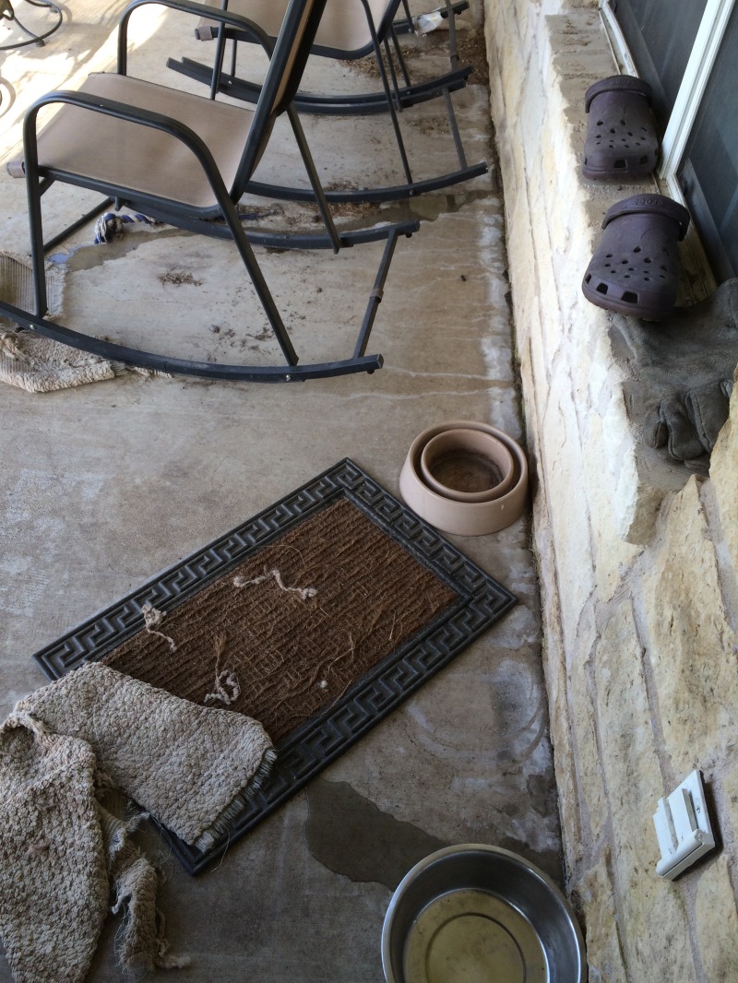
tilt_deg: -49.9
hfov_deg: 48.2
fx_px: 824
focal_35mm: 29
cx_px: 369
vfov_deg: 61.6
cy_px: 492
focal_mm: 4.15
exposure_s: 1/120
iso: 32
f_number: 2.2
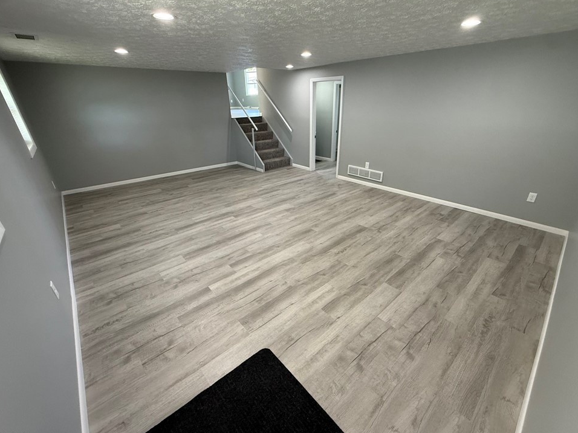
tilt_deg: -25.4
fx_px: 250
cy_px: 217
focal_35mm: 15
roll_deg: +0.8
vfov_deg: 81.7
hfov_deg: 98.1
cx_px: 297
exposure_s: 1/120
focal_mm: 2.22
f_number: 2.2
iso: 250
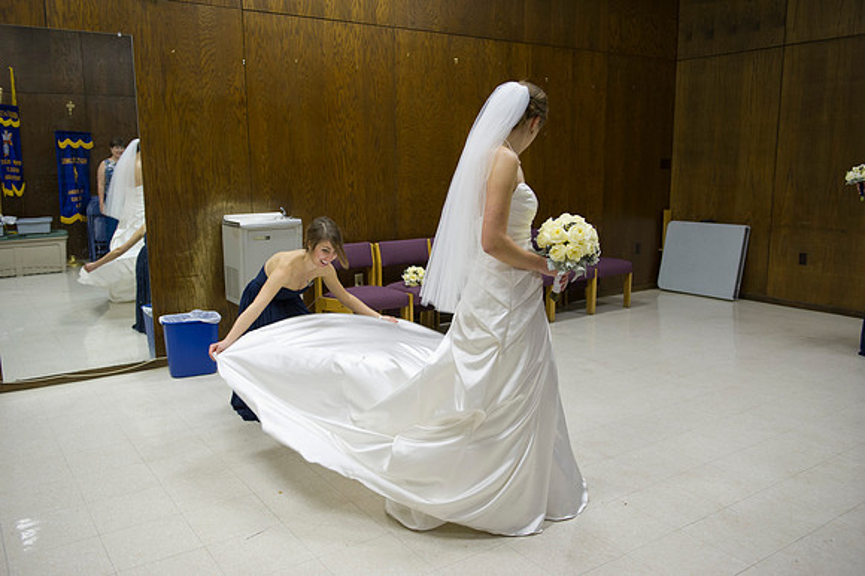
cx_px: 432
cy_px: 288
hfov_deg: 60.3
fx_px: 744
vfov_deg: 42.3
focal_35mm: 31
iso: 1250
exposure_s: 1/60
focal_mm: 31
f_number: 3.5
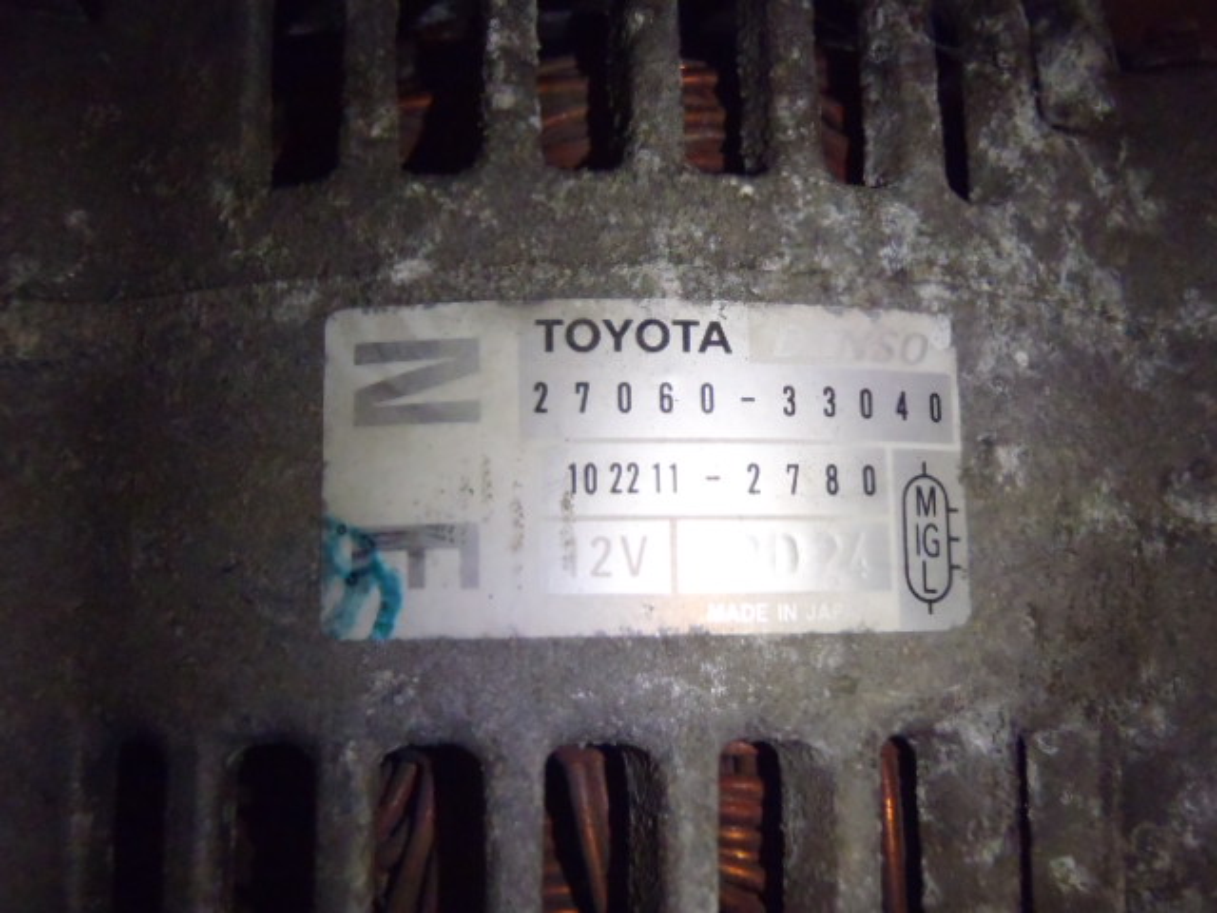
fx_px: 1301
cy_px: 456
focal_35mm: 37
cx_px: 608
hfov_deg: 50.1
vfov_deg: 38.7
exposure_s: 1/80
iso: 800
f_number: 4.7
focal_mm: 6.64
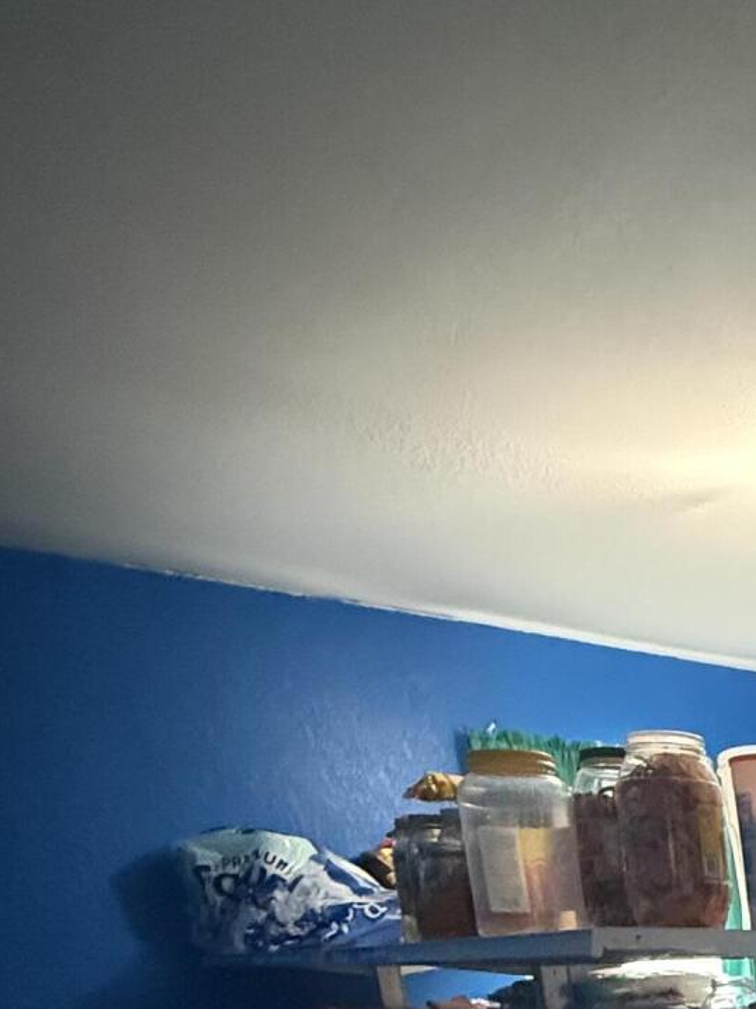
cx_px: 1029
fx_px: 1136
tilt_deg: -18.8
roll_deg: +1.3
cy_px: 1335
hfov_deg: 28.7
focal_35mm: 39
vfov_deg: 33.6
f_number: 2.2
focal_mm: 2.22
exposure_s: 1/60
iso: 1000
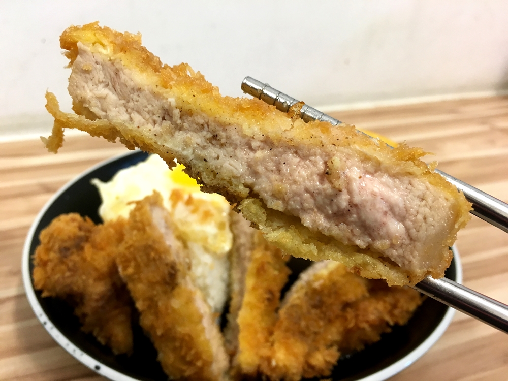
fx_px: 426
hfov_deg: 61.7
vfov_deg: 48.2
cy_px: 190
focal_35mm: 29
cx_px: 254
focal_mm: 4.15
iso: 80
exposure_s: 1/30
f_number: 2.2
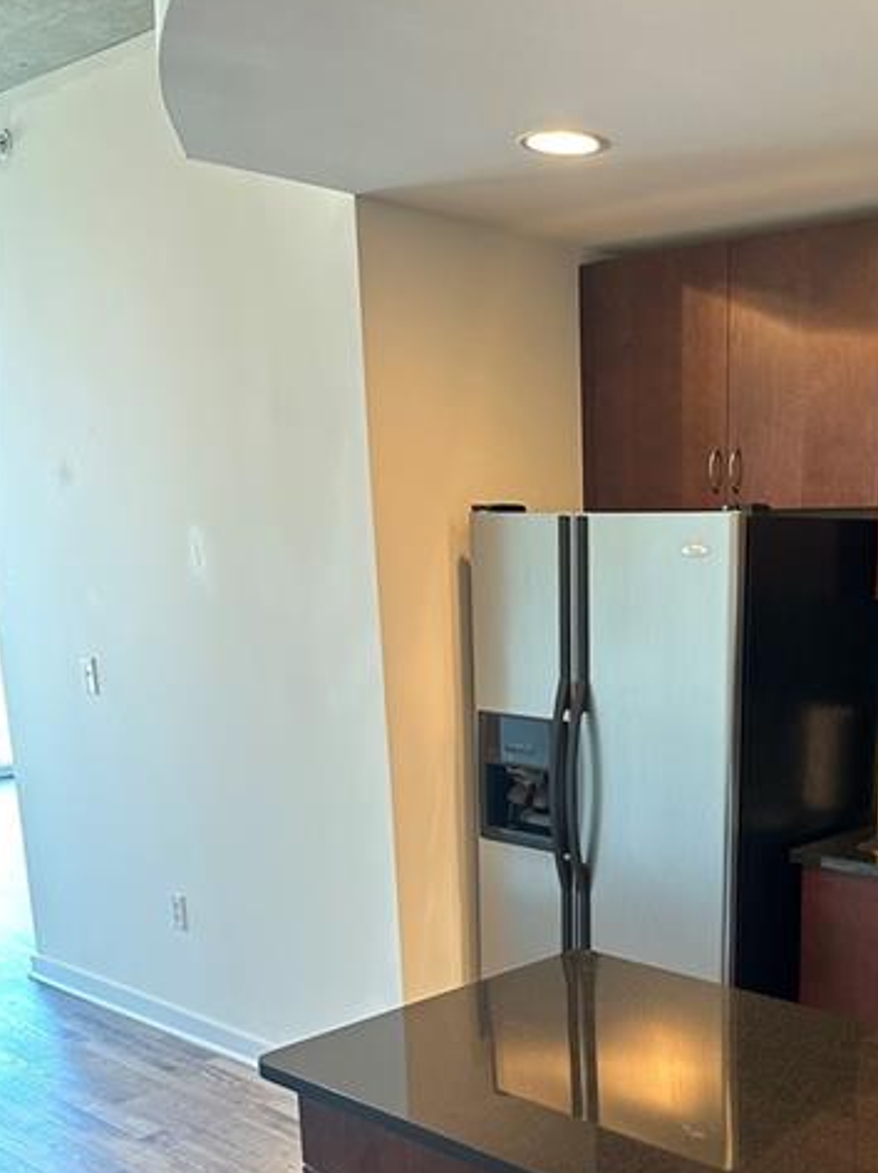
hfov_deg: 35.6
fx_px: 1321
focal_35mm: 39
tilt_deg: -14.0
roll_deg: -0.2
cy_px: 883
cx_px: 702
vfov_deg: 46.2
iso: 200
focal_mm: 6.86
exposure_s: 1/60
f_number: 1.78
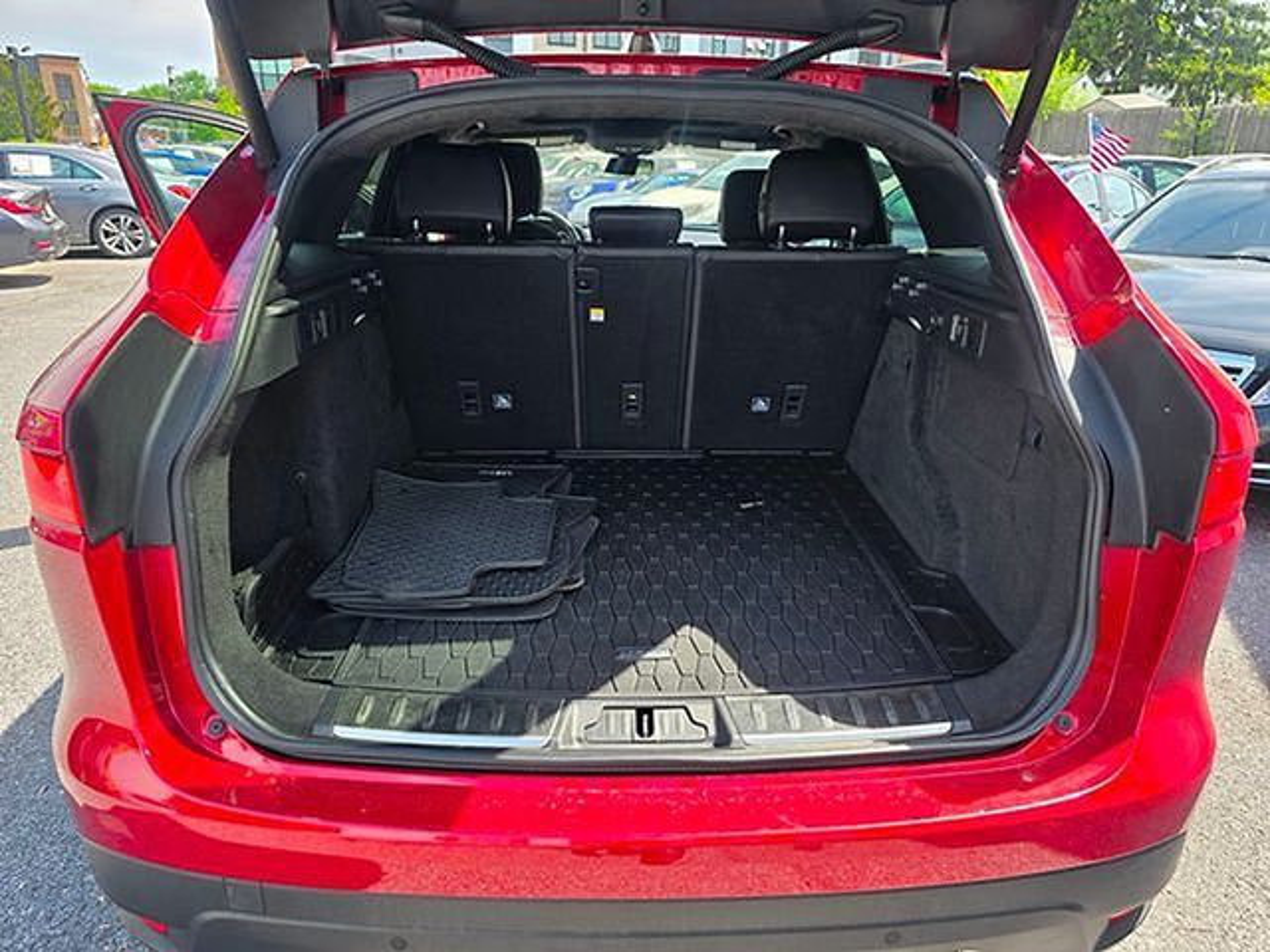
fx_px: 844
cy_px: 476
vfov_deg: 58.9
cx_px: 635
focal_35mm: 23
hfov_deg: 73.9
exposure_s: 1/180
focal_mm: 6.3
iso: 12
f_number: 1.7
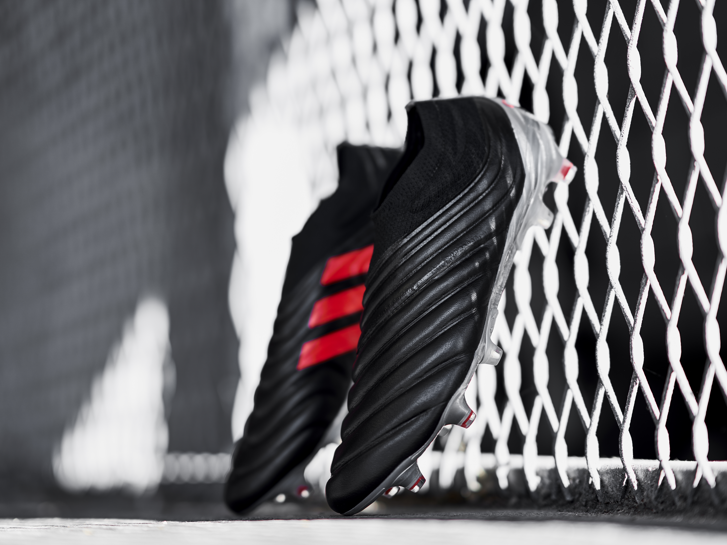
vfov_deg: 16.1
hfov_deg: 21.3
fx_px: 1932
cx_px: 360
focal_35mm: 92
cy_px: 273
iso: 50
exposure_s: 1/250
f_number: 1.4
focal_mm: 85
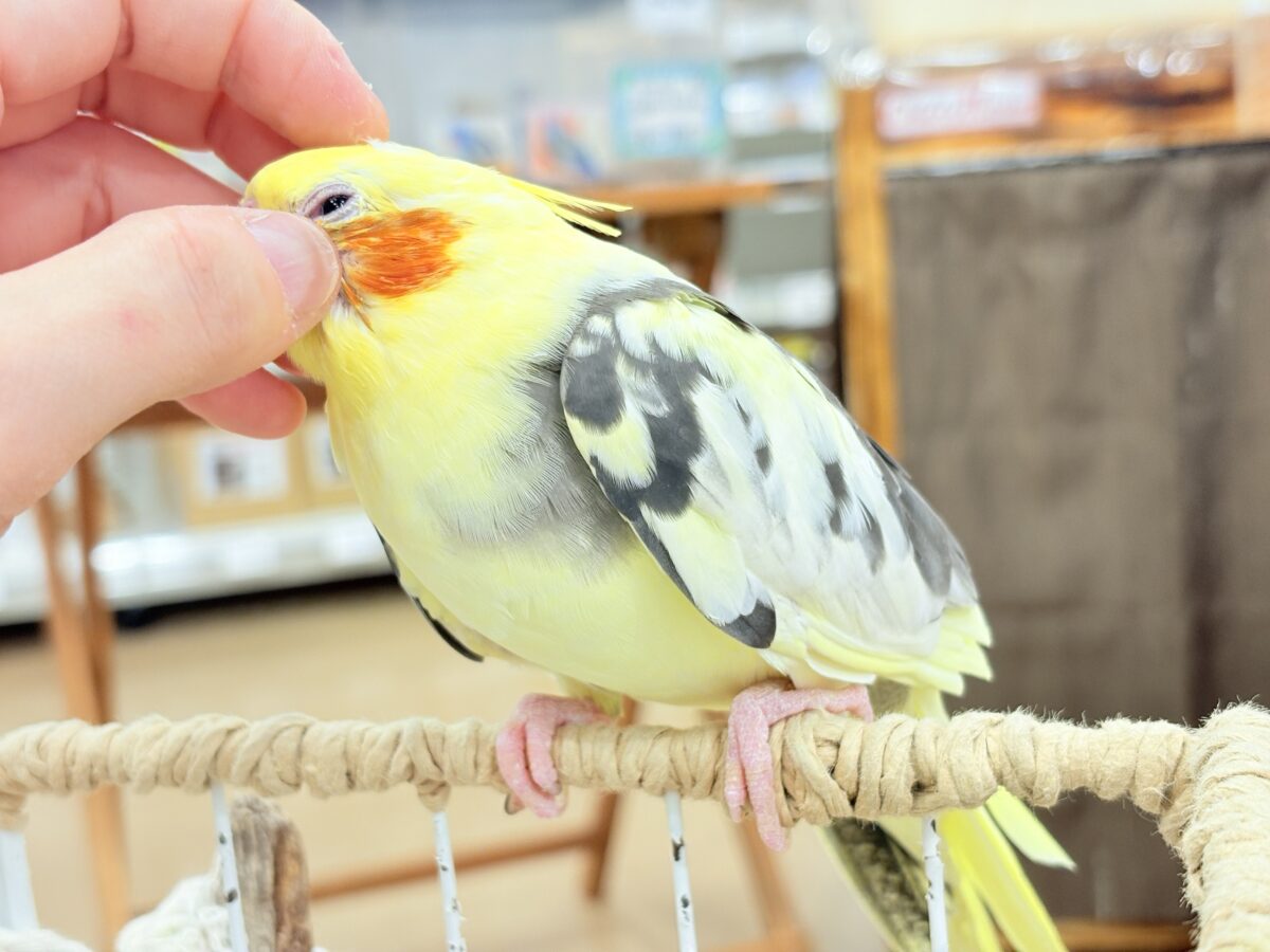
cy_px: 476
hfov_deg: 36.8
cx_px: 635
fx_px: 1908
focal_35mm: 52
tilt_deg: -8.5
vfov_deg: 28.0
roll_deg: +5.3
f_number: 1.6
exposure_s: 1/50
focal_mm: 5.96
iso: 50
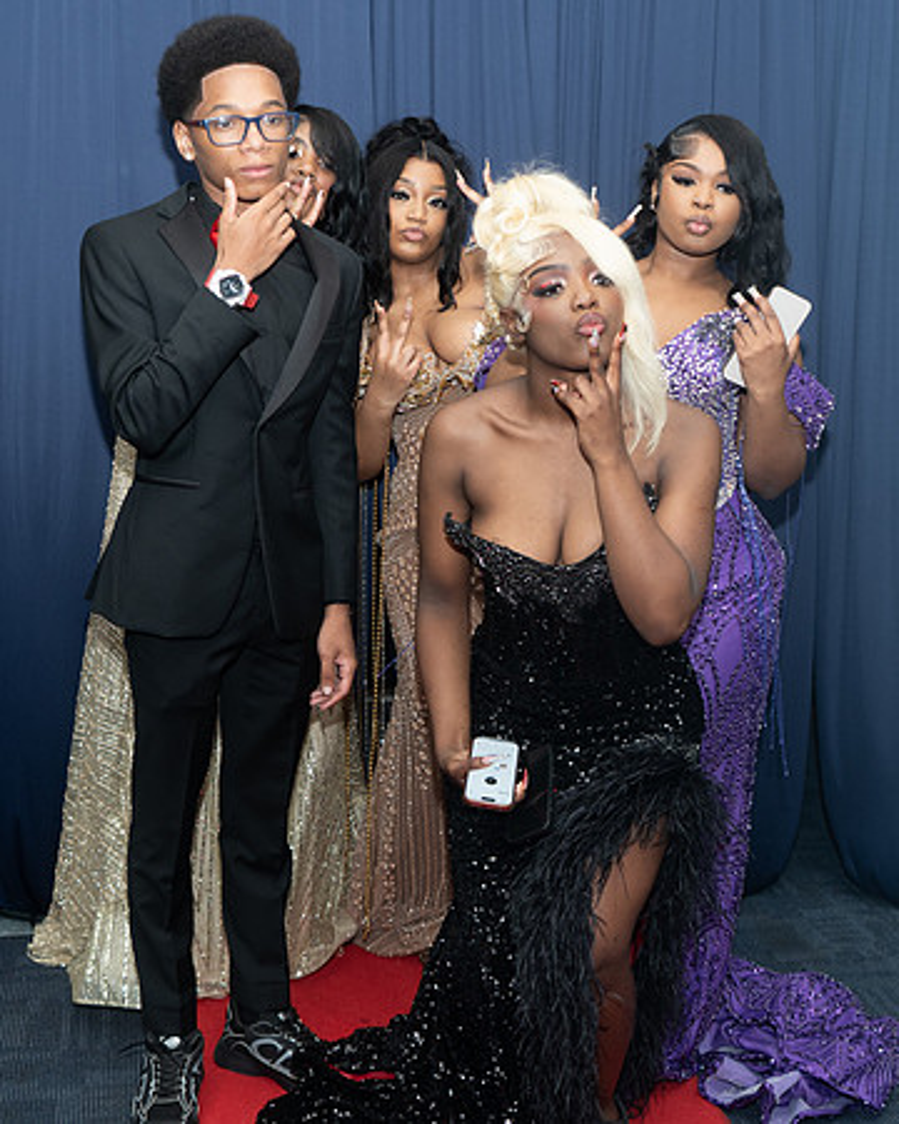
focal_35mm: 47
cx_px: 363
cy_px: 483
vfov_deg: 39.6
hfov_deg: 32.1
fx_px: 1556
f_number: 3.5
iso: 640
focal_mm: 29
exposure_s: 1/125
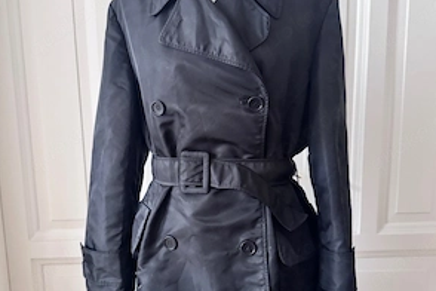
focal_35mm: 34
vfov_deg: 38.9
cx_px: 218
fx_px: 412
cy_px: 154
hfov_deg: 55.8
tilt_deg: -8.8
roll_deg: +1.3
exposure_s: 1/60
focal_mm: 6.76
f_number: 1.78
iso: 800
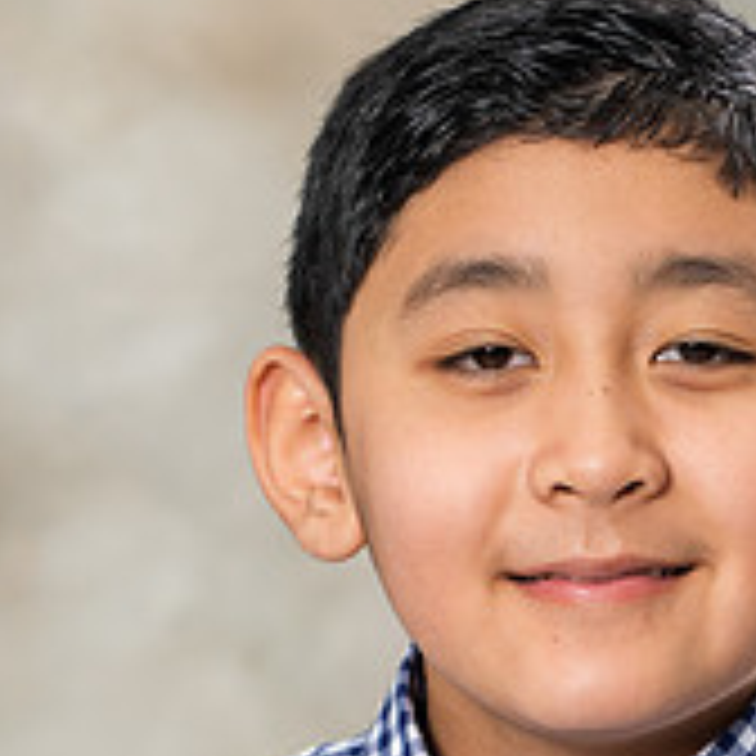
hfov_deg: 3.3
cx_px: 584
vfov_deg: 3.3
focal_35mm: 530
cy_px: 1018
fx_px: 13096
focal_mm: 130
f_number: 5
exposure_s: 1/125
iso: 100
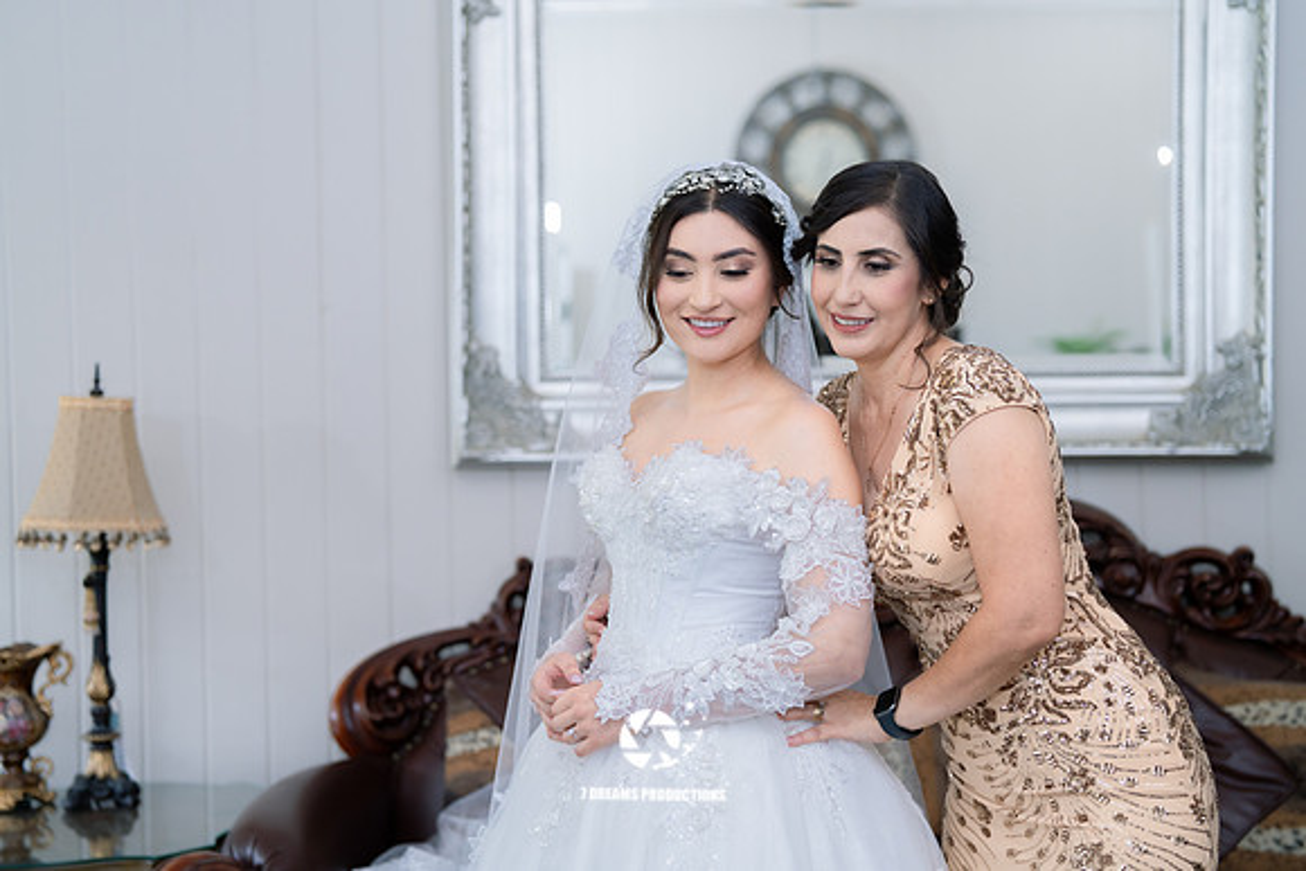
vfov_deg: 25.2
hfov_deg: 37.0
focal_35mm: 54
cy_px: 434
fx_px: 1950
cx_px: 681
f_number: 2
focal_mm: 50
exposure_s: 1/200
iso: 640
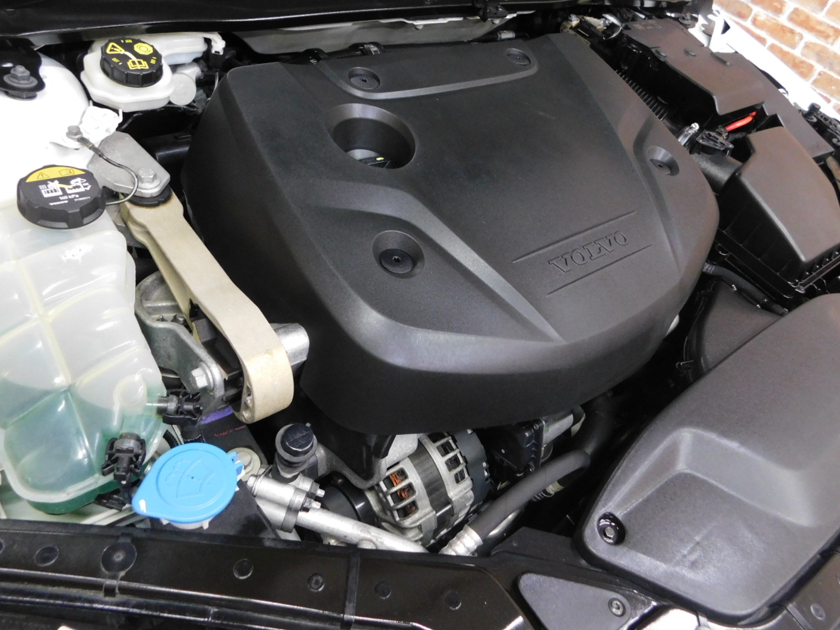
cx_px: 435
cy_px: 281
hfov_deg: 67.3
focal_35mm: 26
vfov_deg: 53.0
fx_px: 631
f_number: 3
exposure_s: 1/20
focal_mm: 4
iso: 400
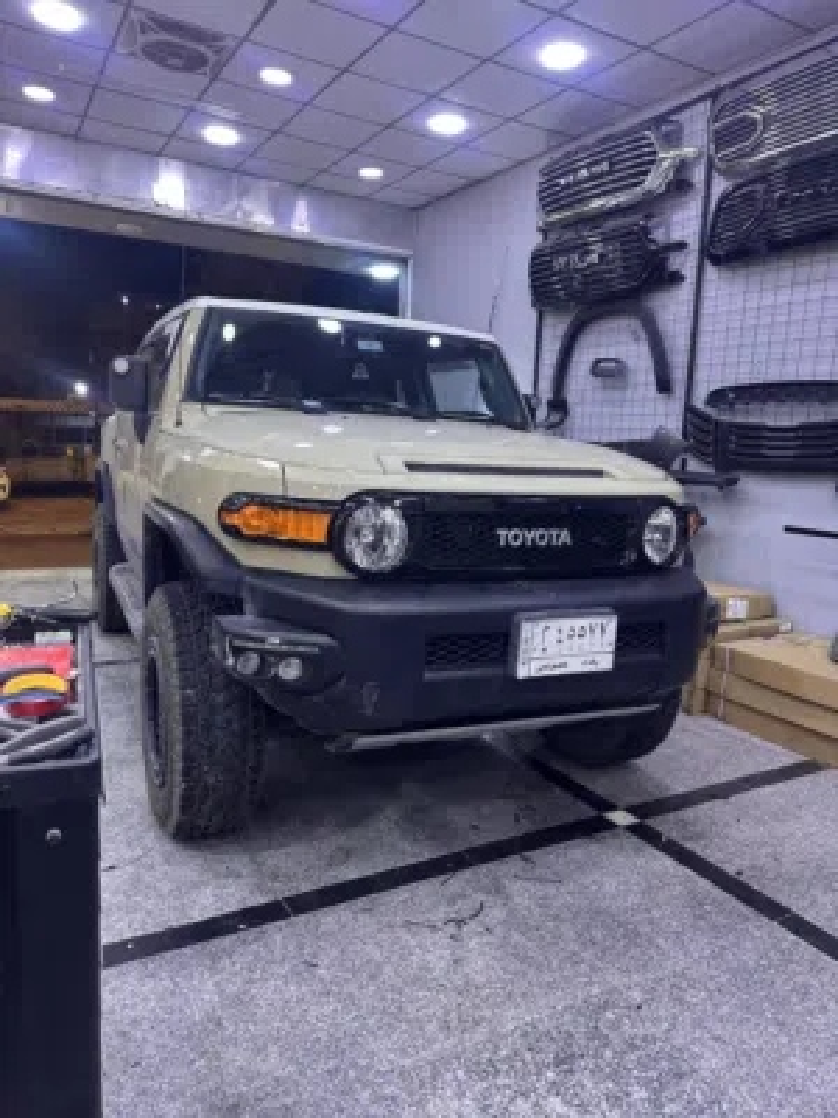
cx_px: 419
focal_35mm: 24
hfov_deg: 56.8
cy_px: 559
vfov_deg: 71.6
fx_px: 775
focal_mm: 6.86
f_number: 1.78
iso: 125
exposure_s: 1/51
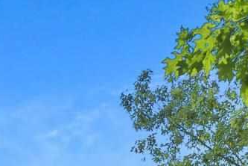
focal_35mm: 138
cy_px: 610
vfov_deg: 7.6
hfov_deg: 13.2
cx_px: -209
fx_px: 953
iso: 320
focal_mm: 12.3
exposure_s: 1/80
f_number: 7.1
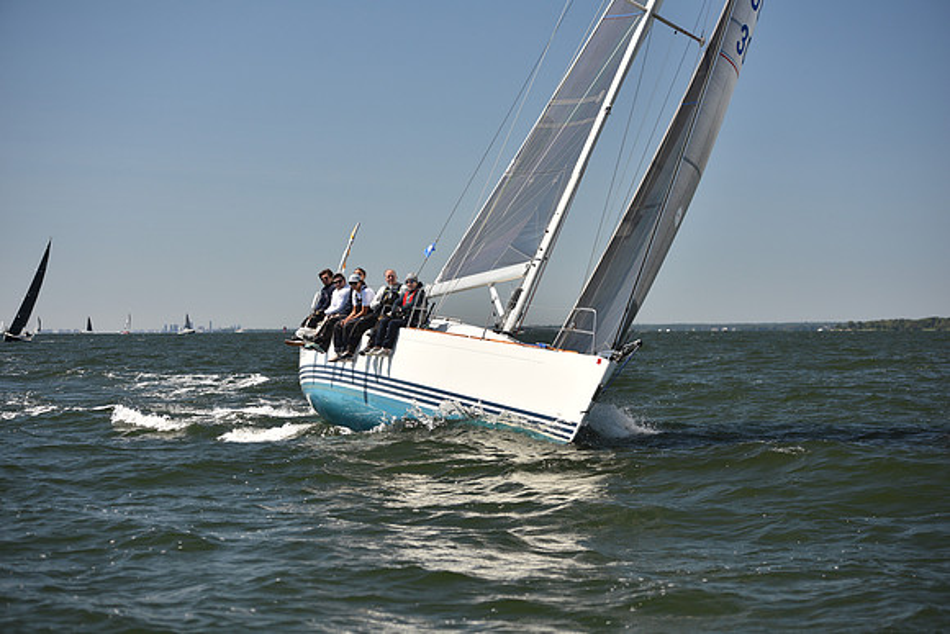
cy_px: 317
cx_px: 475
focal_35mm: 82
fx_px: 2164
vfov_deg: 16.7
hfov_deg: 24.8
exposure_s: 1/1250
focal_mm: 82
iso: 250
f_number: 3.5
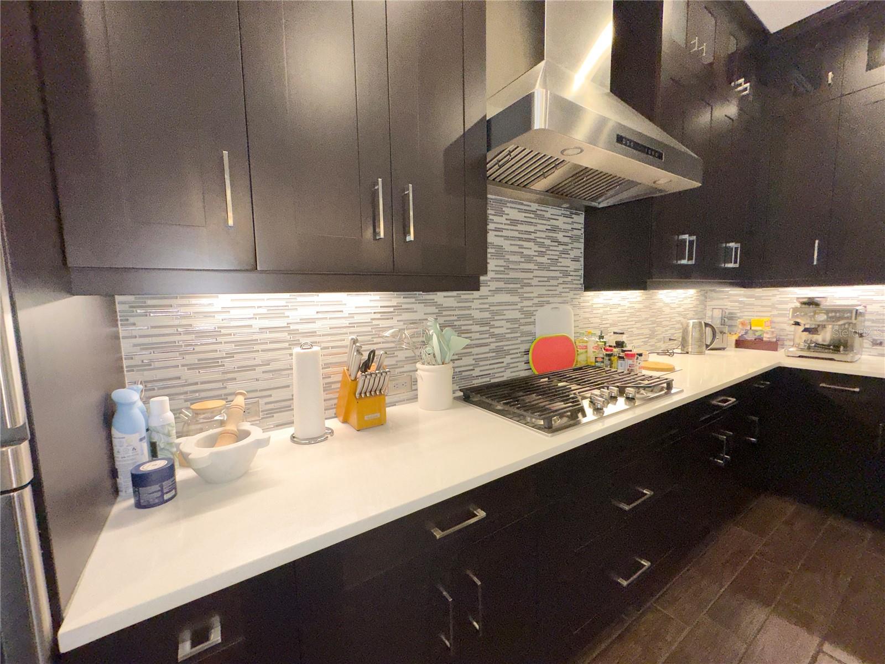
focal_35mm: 14
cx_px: 442
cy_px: 332
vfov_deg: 85.7
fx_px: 358
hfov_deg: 102.1
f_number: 2.2
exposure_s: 1/120
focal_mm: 2.22
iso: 160
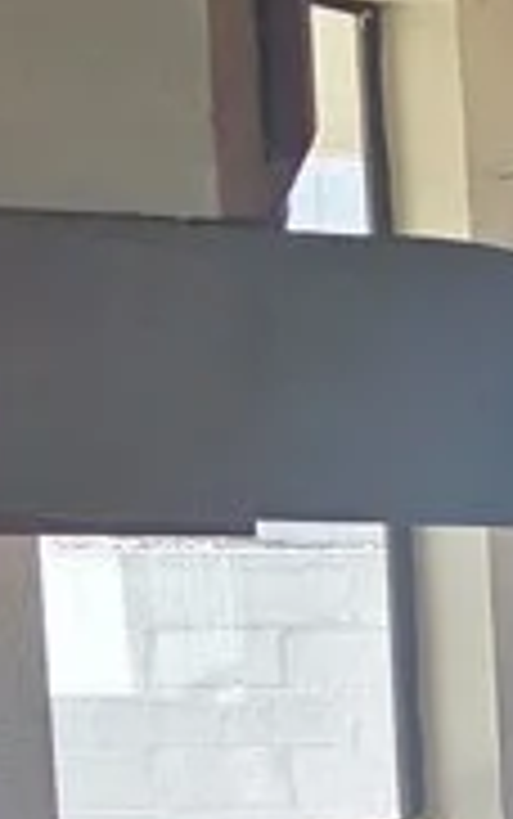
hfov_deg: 7.8
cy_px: 932
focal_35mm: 137
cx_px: 1706
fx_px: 3060
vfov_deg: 14.8
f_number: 1.8
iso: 40
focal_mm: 5.4
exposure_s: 1/180
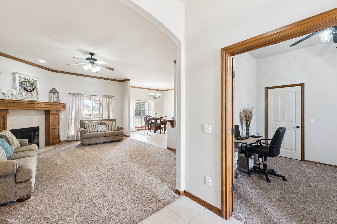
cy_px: 112
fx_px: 140
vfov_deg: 77.3
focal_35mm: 15
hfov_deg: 100.4
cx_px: 168
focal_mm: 10
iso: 200
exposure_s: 1/30
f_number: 7.1
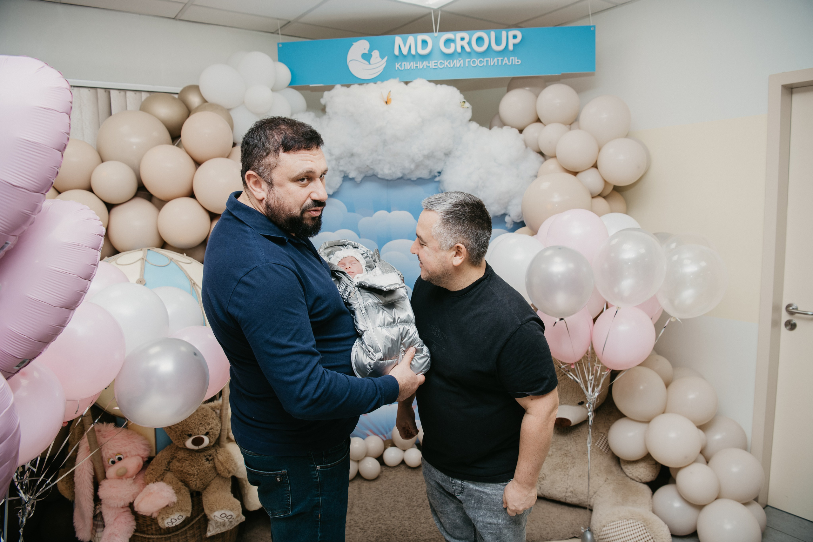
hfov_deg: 73.7
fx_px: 542
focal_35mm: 24
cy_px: 271
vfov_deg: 53.1
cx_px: 406
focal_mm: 24
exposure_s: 1/160
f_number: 4
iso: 160
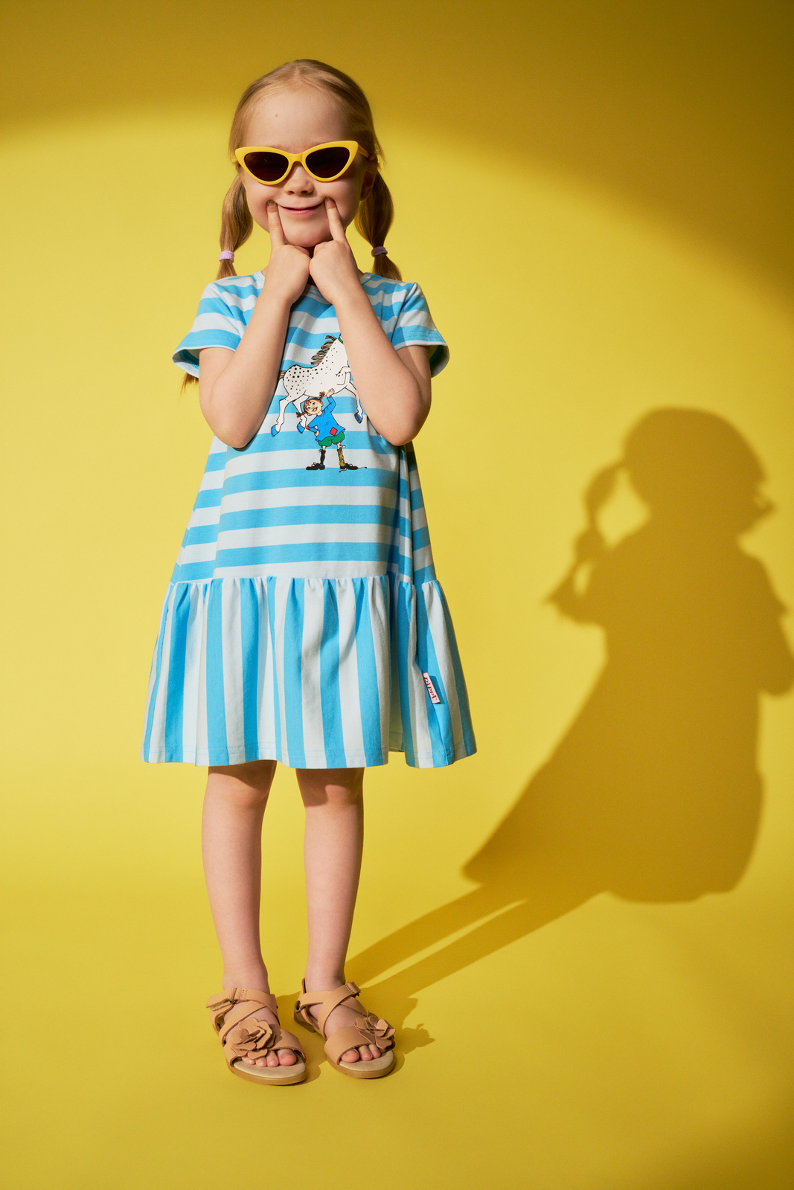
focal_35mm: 35
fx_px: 1158
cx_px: 397
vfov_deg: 54.4
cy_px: 595
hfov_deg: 37.9
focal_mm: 35
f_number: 5.6
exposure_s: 1/200
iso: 400
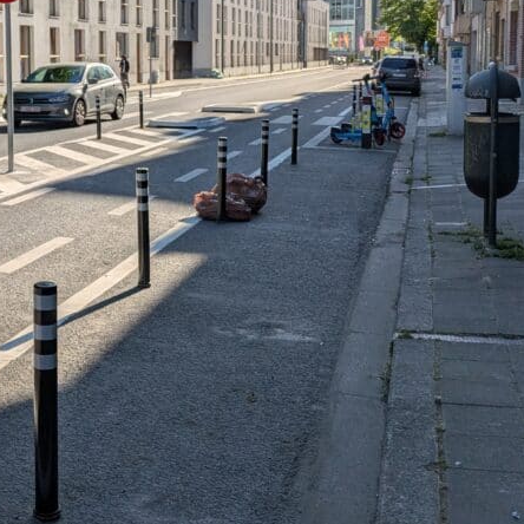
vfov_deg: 32.6
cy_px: 117
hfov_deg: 32.0
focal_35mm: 51
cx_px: 65
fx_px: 873
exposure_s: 1/2092
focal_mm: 5.43
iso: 51
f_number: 1.89
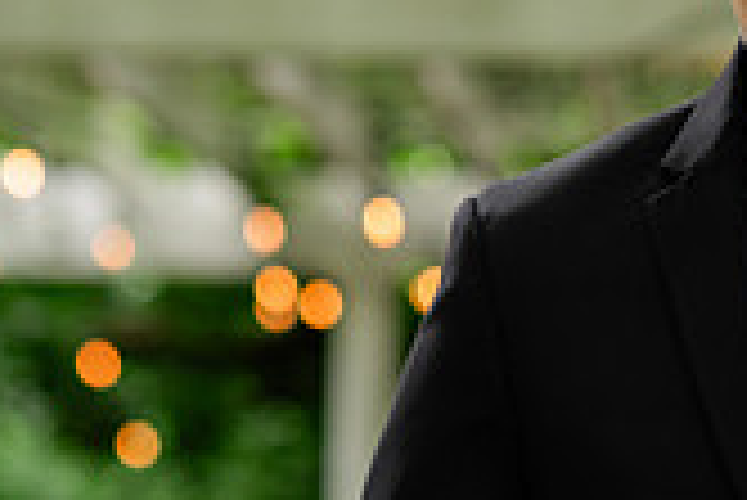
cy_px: 777
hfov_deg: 11.5
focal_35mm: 175
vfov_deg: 7.7
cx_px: 886
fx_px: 3634
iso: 320
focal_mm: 50
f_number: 2
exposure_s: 1/400
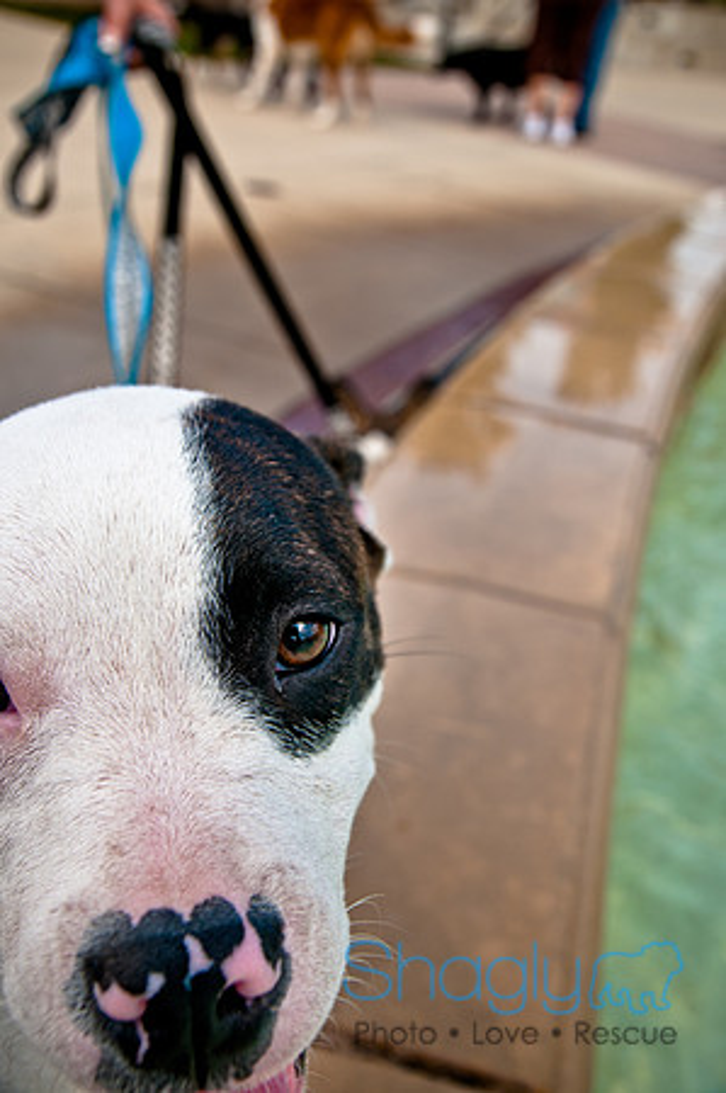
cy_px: 546
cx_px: 363
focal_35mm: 39
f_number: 5.6
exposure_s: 1/320
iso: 200
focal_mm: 26
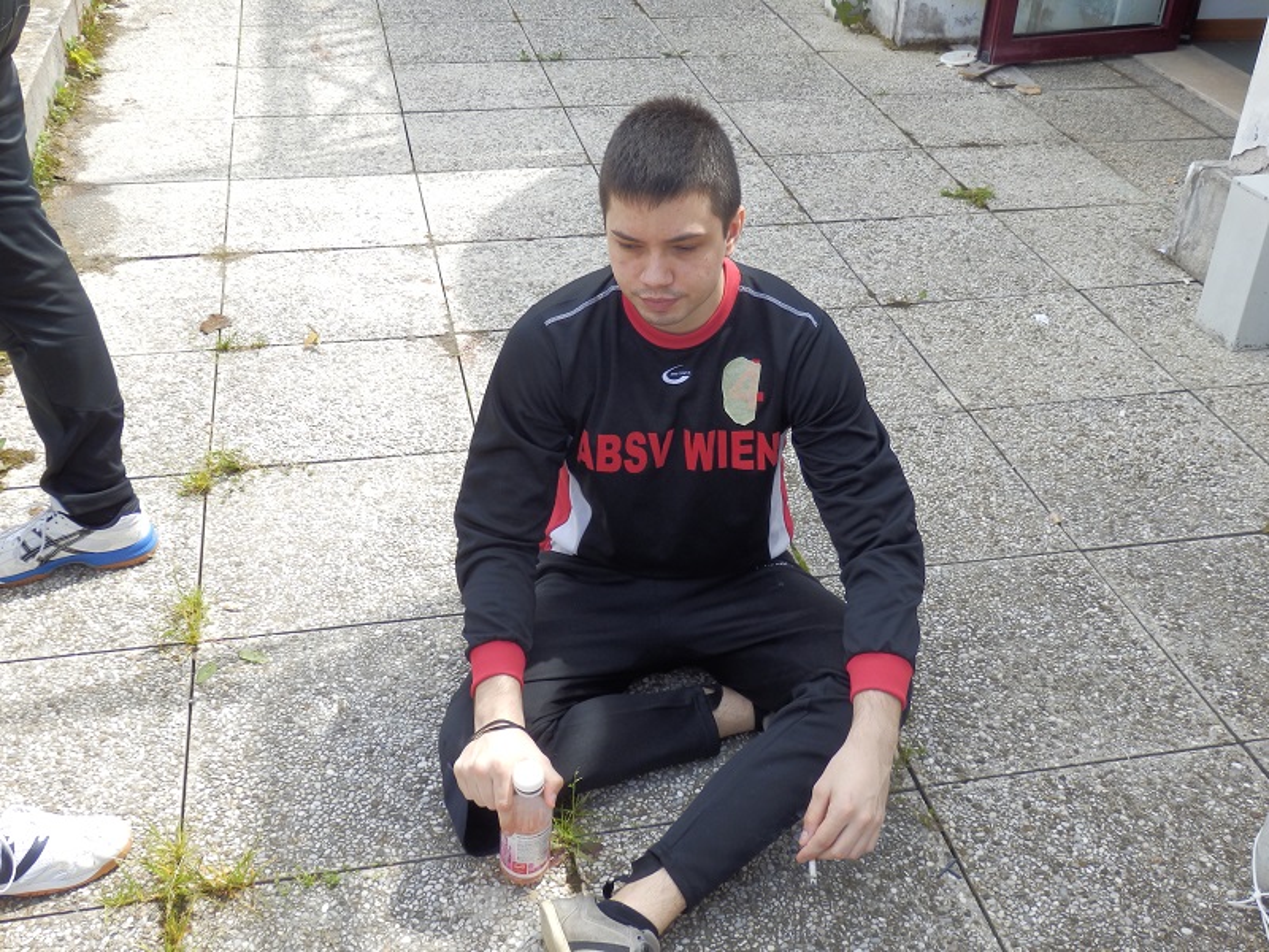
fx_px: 1356
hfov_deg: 50.1
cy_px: 476
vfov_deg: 38.7
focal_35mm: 37
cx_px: 634
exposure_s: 1/250
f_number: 3.6
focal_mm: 6.6
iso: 80
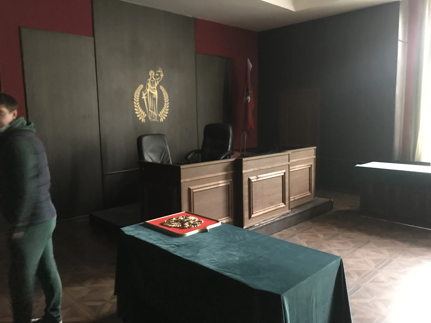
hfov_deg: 63.4
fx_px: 349
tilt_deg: -6.4
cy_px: 162
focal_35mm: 28
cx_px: 216
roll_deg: +0.9
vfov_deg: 49.7
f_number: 1.8
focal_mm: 3.99
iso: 160
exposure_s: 1/4
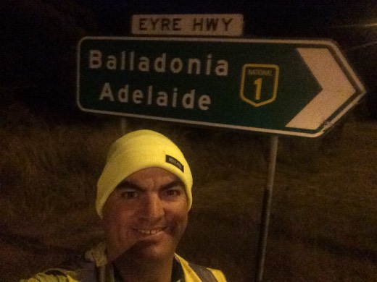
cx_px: 188
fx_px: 338
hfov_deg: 58.4
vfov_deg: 45.4
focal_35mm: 31
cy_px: 141
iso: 1600
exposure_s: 1/17
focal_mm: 2.15
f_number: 2.4
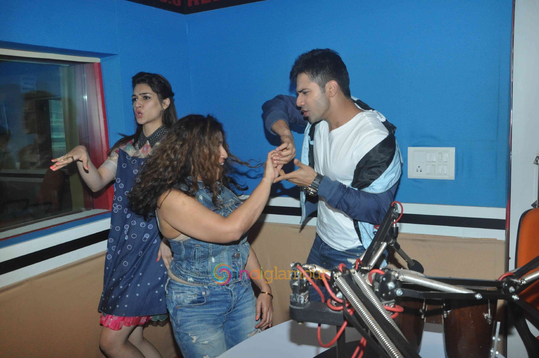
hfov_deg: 59.5
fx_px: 471
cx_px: 270
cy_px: 179
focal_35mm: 32
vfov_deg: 41.6
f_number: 10
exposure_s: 1/200
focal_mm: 21
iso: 1250
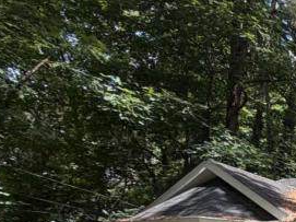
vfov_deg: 22.3
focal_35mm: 62
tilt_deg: +10.8
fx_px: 530
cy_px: 247
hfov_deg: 18.4
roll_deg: -0.6
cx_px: 608
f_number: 2.2
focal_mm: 2.22
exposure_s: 1/448
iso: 64
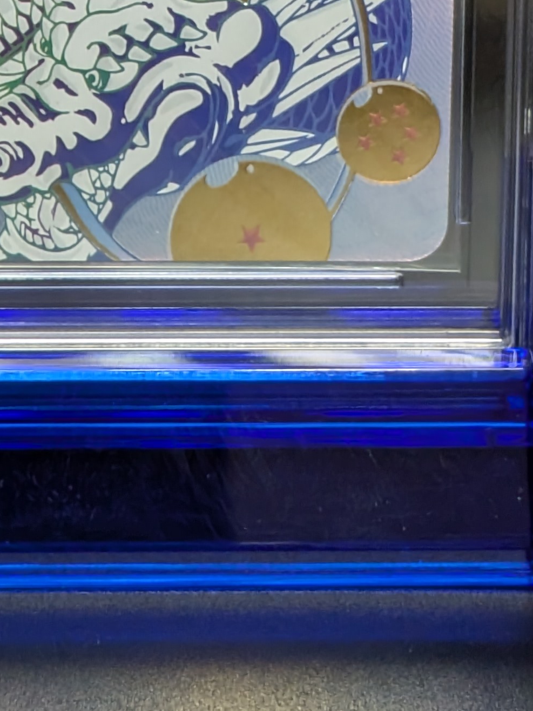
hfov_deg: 9.9
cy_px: -338
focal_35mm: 149
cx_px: 82
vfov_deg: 12.6
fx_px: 3057
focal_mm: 4.53
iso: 112
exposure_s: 1/40
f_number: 1.7
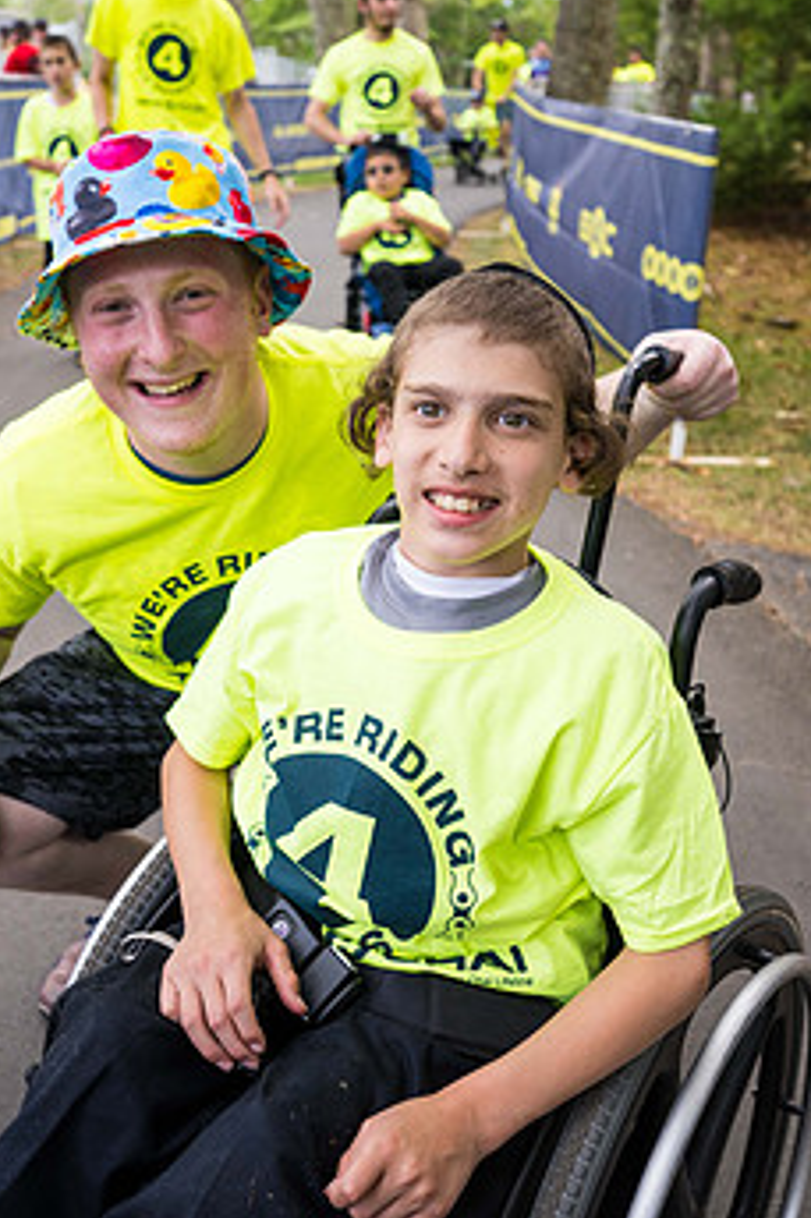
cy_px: 570
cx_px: 351
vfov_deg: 55.8
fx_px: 1150
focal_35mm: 34
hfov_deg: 38.8
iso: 500
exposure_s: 1/500
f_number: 4
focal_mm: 26
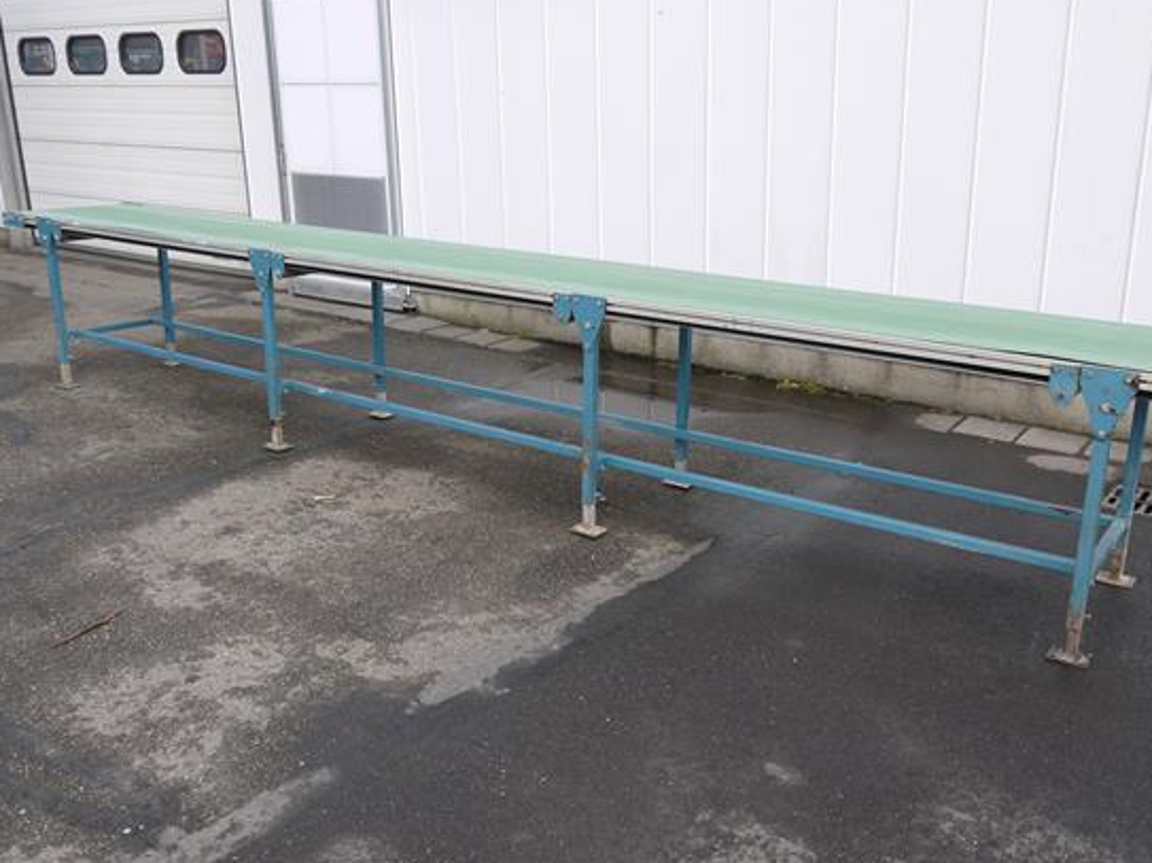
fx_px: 1098
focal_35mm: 33
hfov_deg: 55.3
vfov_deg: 42.9
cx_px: 624
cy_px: 430
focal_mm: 14
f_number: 5.6
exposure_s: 1/200
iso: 100
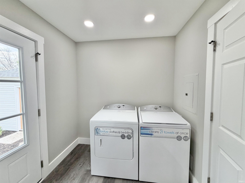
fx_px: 99
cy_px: 92
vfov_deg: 85.7
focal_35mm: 14
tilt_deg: -3.7
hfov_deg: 102.1
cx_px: 122
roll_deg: +0.4
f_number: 2.2
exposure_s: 1/121
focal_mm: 2.22
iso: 100
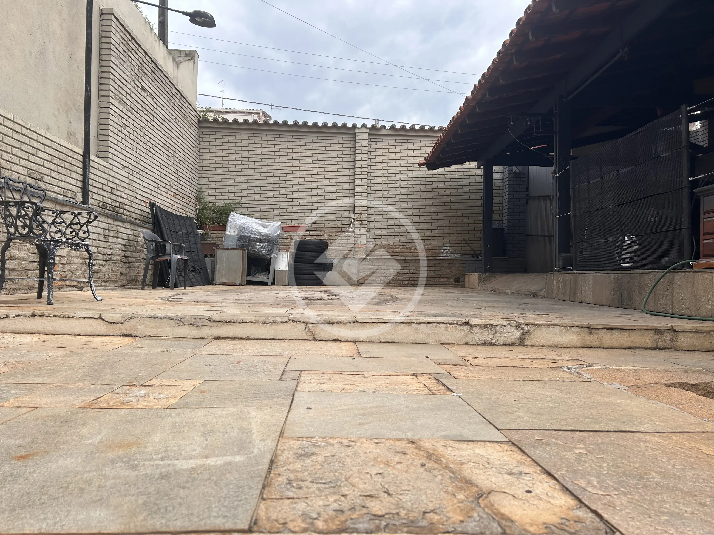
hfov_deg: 67.3
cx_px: 357
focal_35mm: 26
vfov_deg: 53.1
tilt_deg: +2.4
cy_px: 268
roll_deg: -0.8
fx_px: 536
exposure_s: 1/1869
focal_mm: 5.7
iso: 50
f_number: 1.5
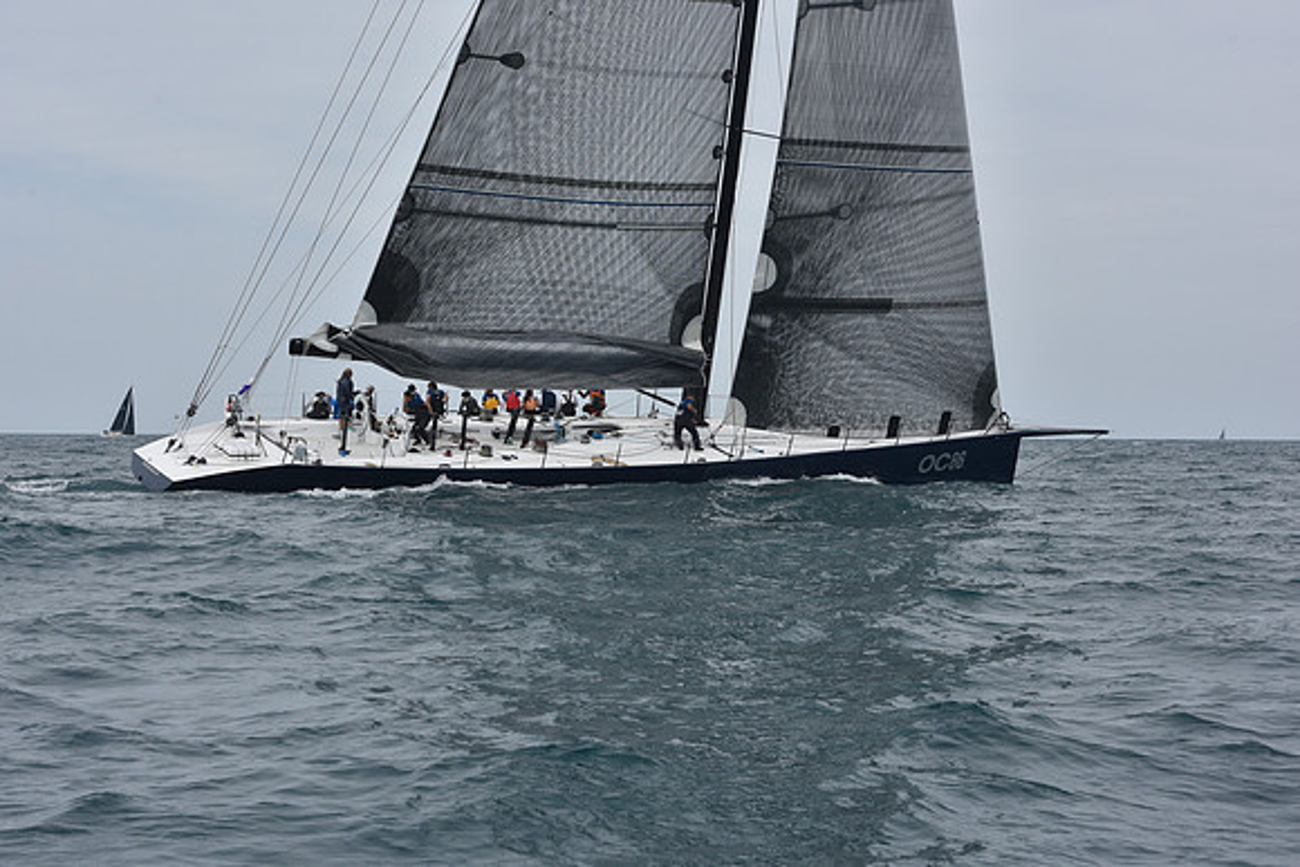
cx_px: 650
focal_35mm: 70
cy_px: 434
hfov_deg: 28.8
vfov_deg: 19.5
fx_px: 2528
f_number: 10
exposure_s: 1/800
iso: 250
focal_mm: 70
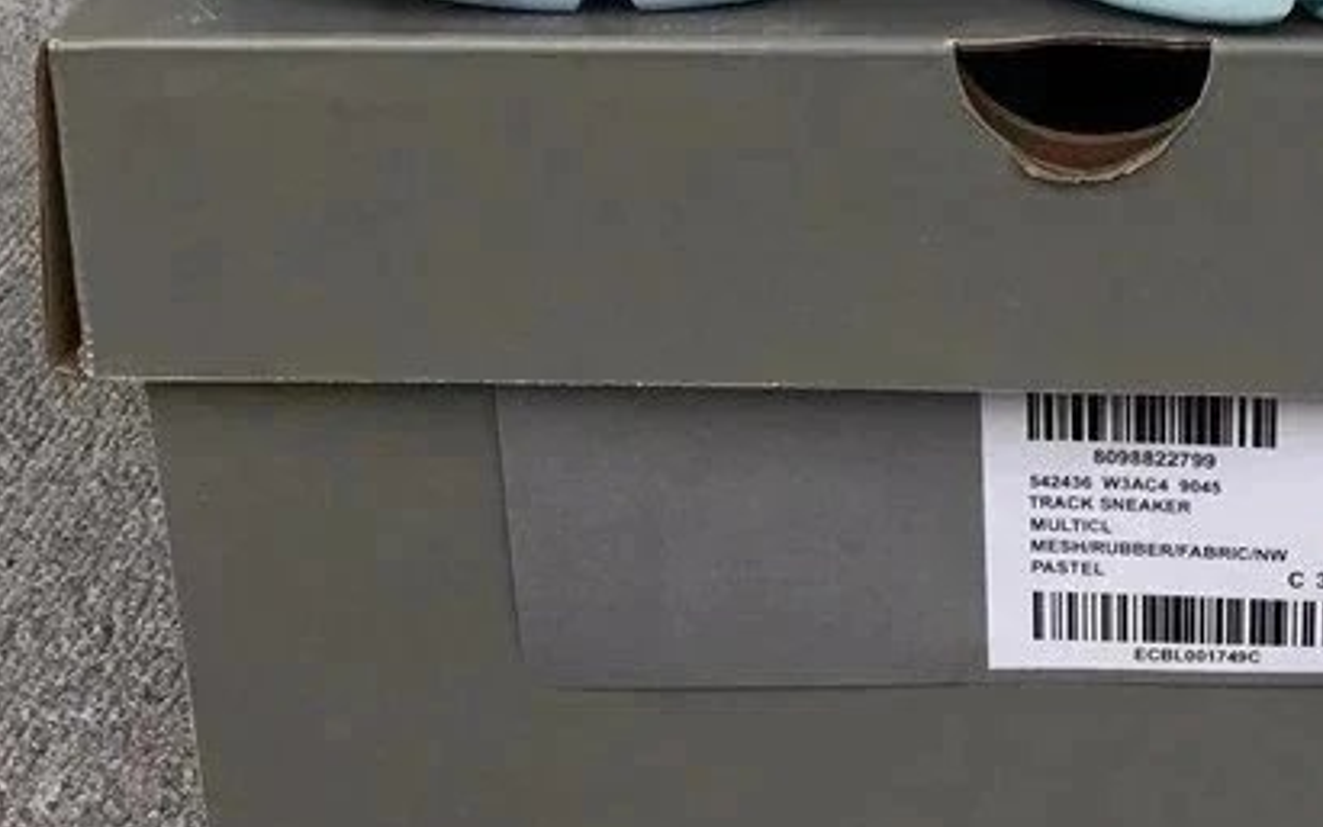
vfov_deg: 17.6
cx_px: 1053
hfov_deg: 28.0
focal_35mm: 72
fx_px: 2596
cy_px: -53
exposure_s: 1/100
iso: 25
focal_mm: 3.3
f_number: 2.4
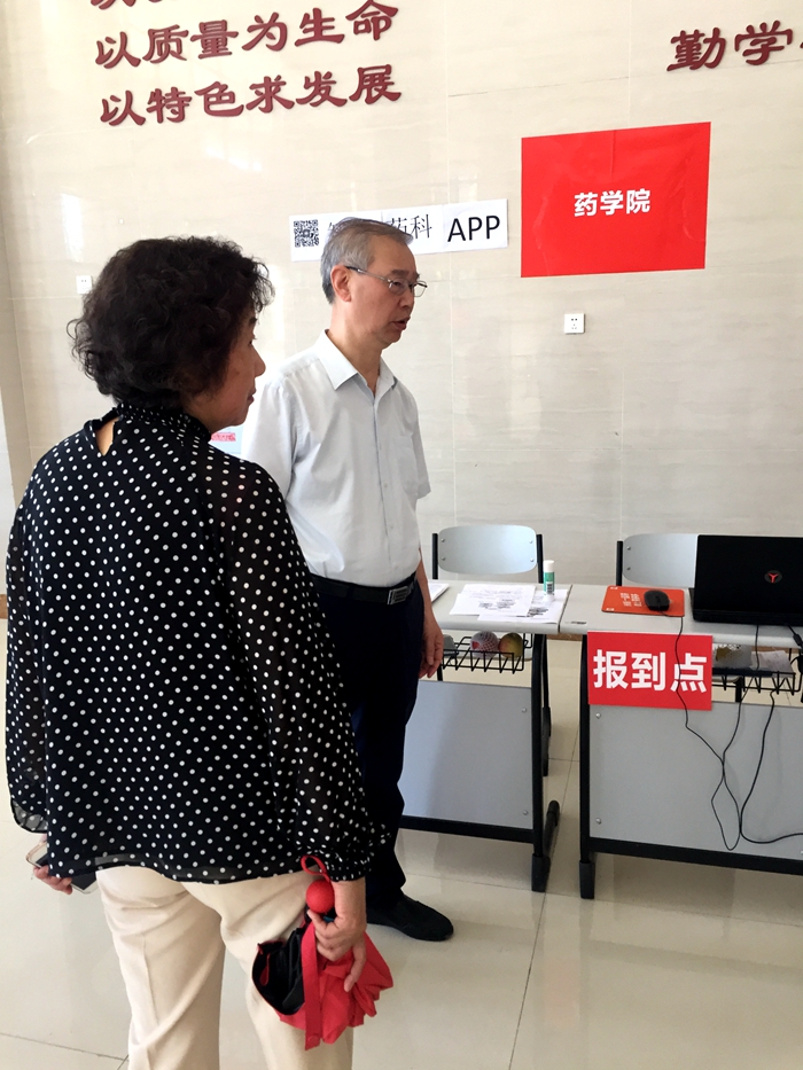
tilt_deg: -11.6
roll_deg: +0.6
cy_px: 535
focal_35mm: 29
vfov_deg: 61.7
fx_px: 897
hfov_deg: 48.2
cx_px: 402
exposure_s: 1/33
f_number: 2.2
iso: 50
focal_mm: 4.15
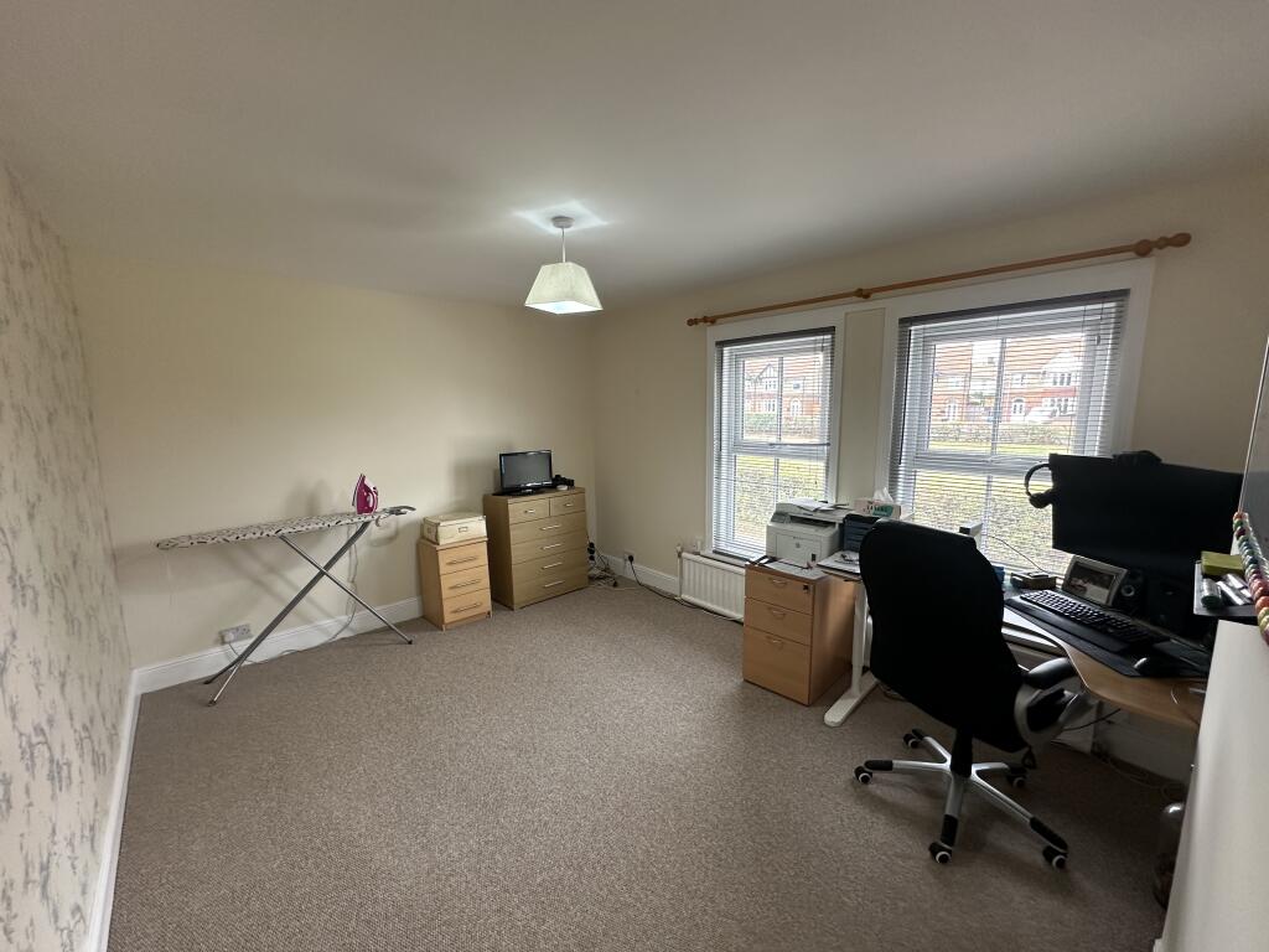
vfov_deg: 85.7
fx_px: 513
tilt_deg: -7.9
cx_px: 634
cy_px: 476
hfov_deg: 102.1
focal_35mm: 14
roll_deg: +0.6
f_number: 2.2
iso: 160
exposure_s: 1/99
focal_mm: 2.22
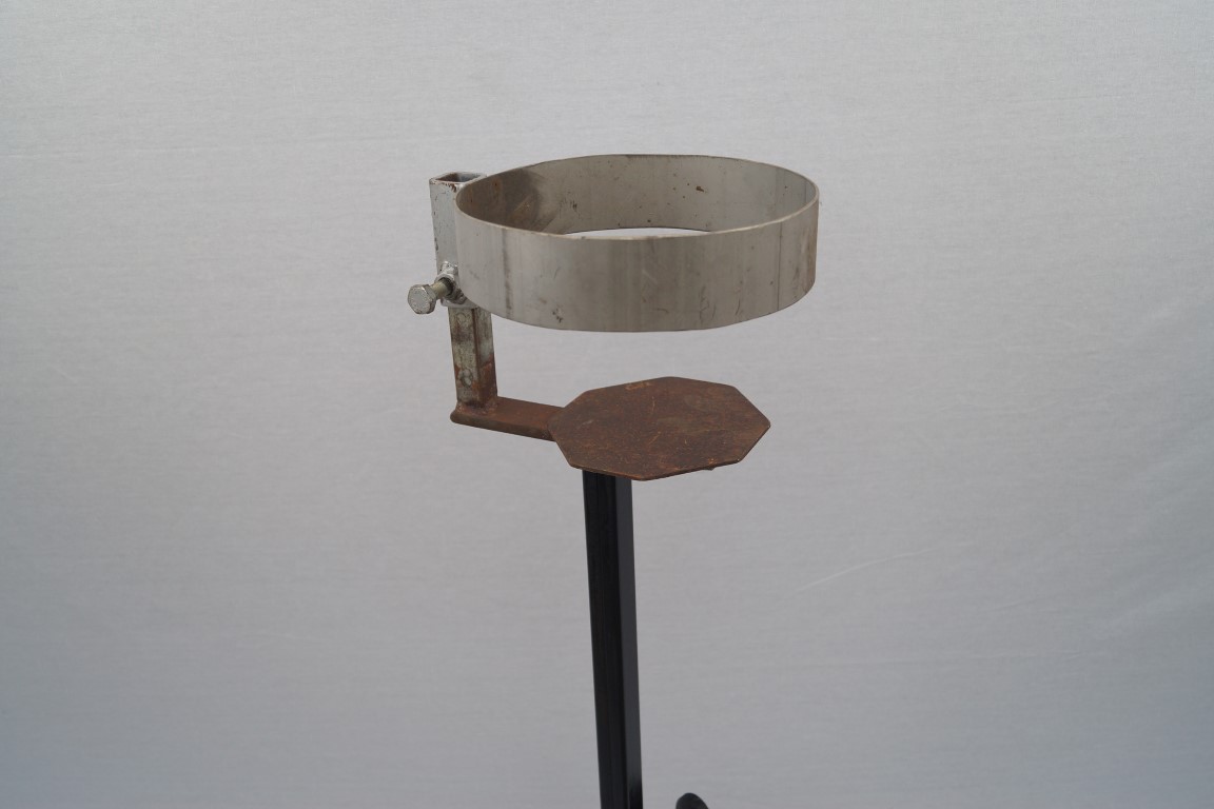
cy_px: 404
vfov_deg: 40.0
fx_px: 1113
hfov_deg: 57.2
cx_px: 607
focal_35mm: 33
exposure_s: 1/160
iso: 125
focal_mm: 22
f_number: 4
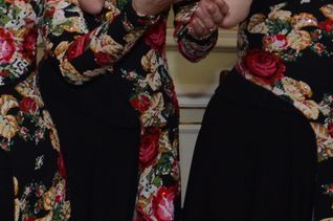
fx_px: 2928
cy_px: -26
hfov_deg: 6.5
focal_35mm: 317
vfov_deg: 4.3
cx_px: -20
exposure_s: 1/250
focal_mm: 48
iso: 800
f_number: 4.8
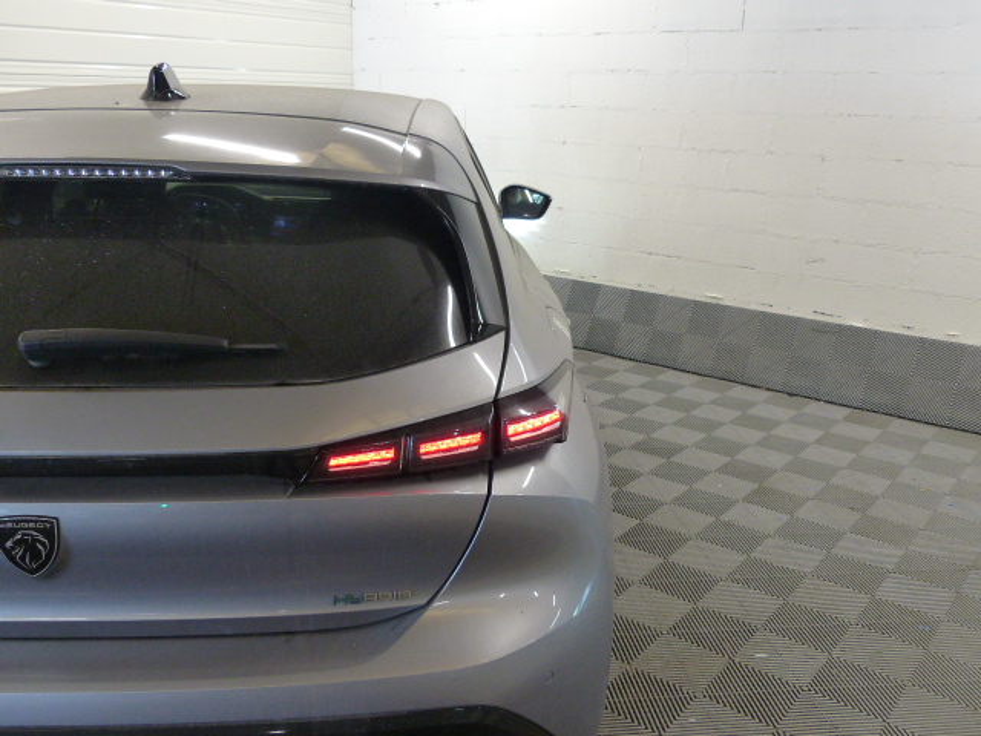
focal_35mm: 32
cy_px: 368
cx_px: 490
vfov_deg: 44.2
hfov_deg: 56.8
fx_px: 907
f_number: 2.8
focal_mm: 5.6
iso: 400
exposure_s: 1/60
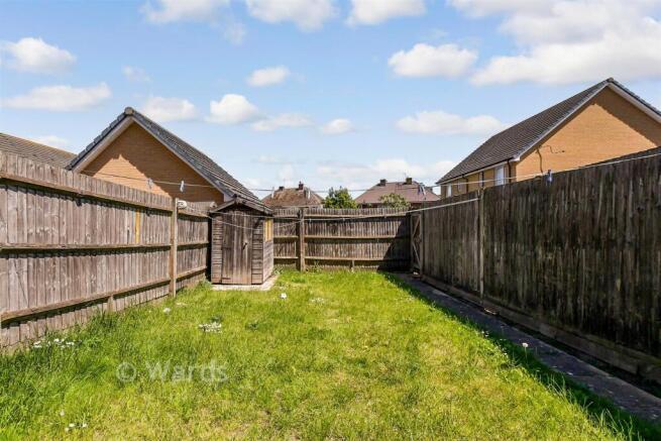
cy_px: 220
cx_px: 330
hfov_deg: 100.4
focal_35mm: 15
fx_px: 275
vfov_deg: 77.4
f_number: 9
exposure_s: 1/2000
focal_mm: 10
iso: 1000
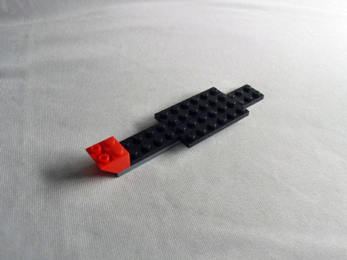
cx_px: 174
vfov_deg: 38.7
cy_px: 130
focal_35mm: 37
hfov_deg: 50.1
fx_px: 371
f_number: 3.9
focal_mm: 6.61
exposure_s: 1/60
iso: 80
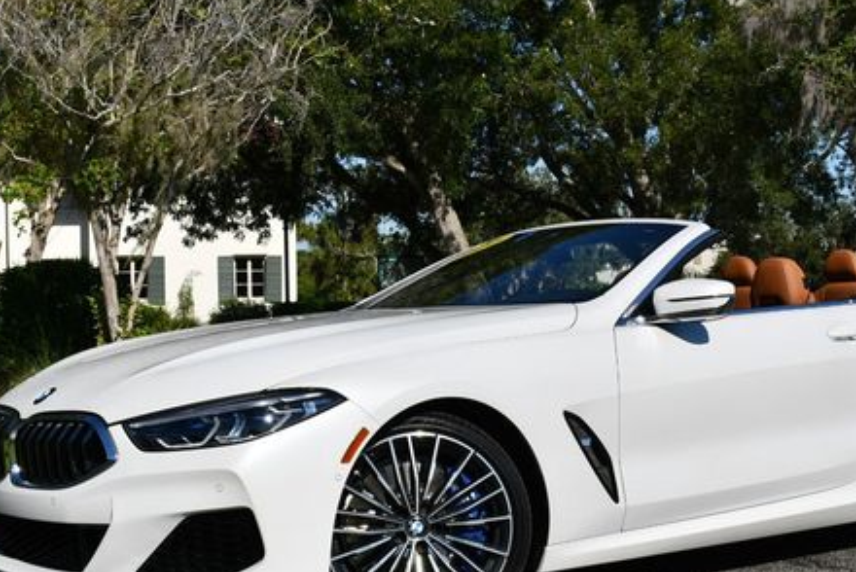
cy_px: 317
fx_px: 1523
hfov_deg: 31.3
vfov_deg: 21.3
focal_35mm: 64
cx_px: 533
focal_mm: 22
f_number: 9
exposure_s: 1/400
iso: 100
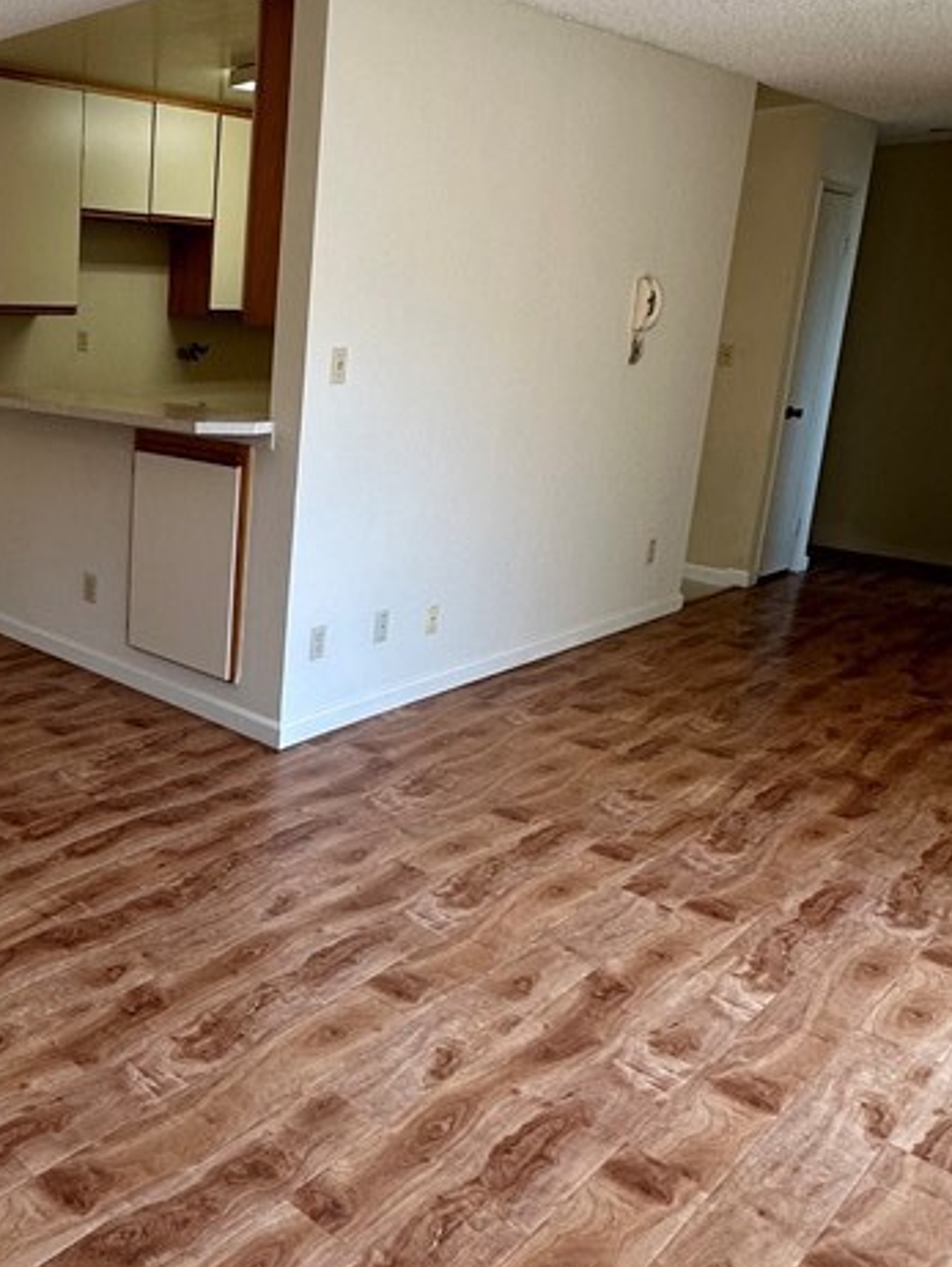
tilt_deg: -14.3
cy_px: 562
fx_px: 1136
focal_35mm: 31
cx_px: 52
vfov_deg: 58.2
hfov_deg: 41.0
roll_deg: -1.3
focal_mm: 2.22
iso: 160
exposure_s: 1/120
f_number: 2.2
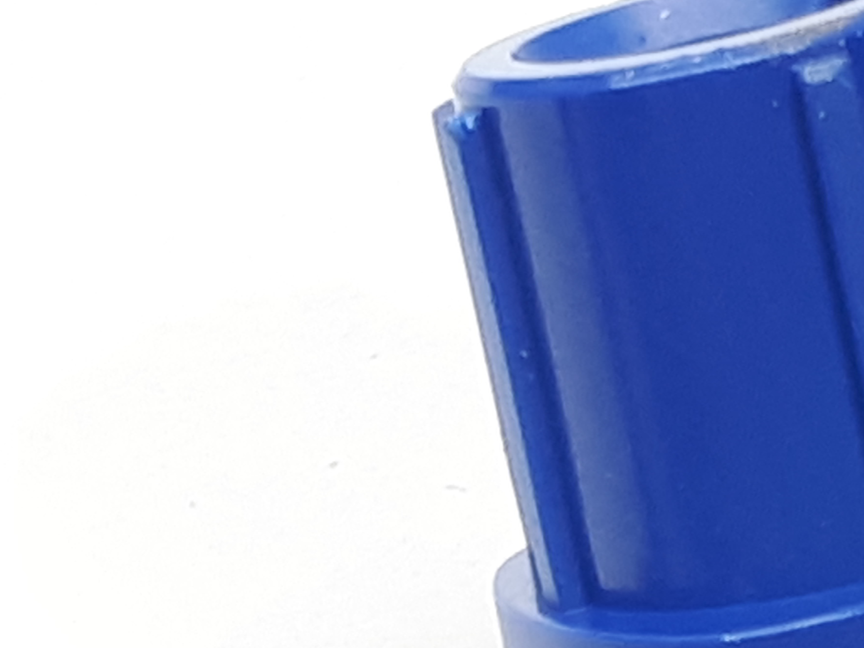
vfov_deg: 20.3
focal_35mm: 70
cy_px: 667
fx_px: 1747
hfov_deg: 27.0
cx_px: 745
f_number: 1.9
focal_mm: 3.6
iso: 50
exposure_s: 1/50
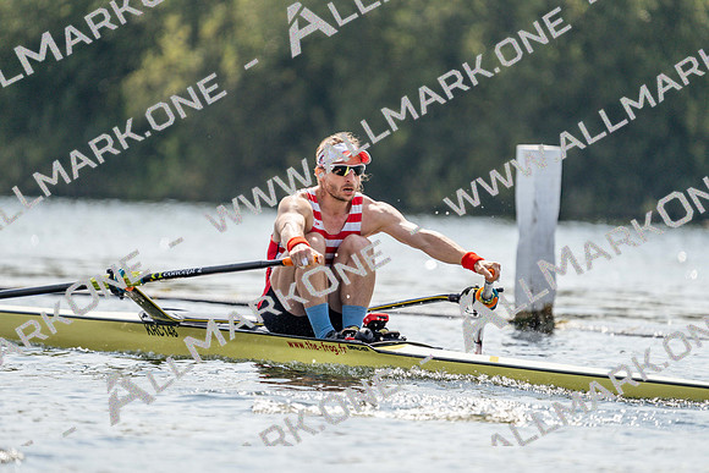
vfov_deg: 2.9
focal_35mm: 467
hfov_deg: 4.4
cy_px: 236
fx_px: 9199
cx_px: 354
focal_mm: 467
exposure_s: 1/1600
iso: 250
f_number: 6.3
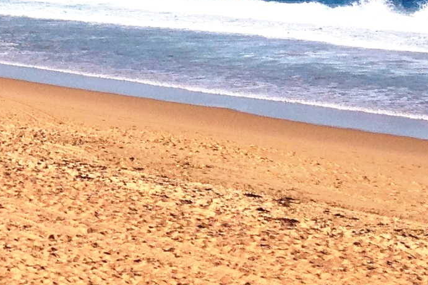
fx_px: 1925
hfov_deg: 12.1
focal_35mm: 162
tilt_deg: +1.1
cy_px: -147
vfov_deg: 8.3
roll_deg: +1.5
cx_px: -217
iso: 50
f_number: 2.4
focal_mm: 4.12
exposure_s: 1/2358
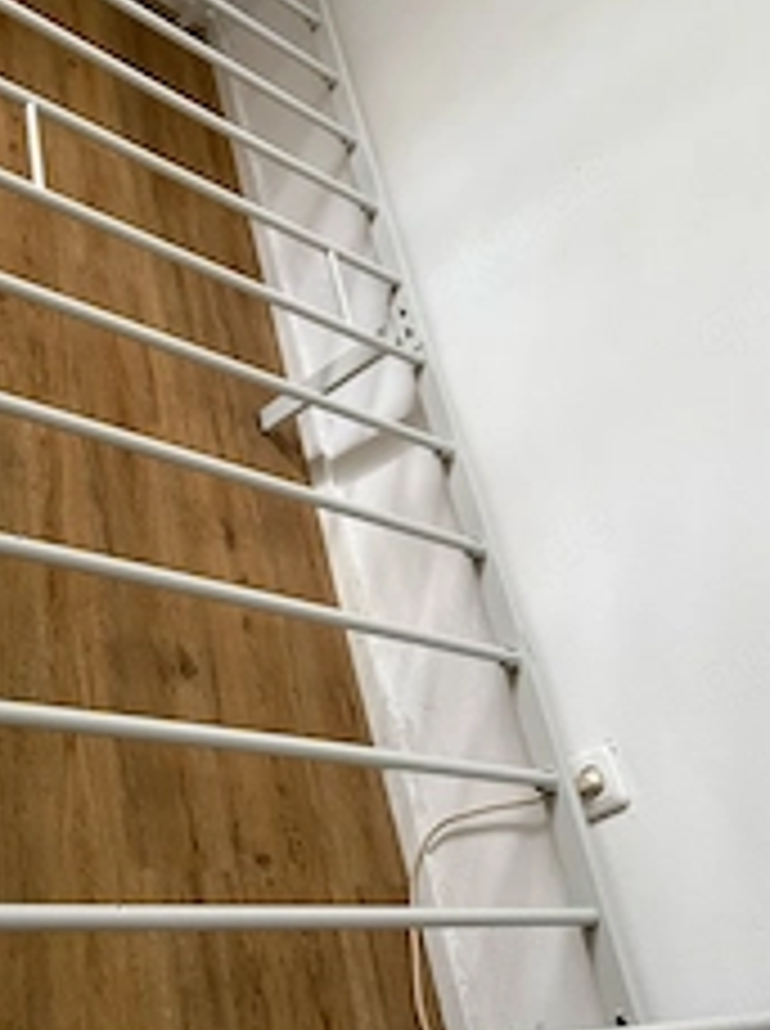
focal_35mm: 42
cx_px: 234
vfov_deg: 43.9
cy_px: 301
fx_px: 1249
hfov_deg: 33.8
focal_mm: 6.76
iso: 400
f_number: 1.78
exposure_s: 1/60
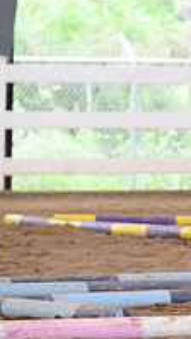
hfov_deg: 2.7
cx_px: 426
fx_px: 3987
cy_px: 47
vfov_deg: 4.9
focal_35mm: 443
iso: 2000
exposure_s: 1/250
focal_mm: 145
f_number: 4.5
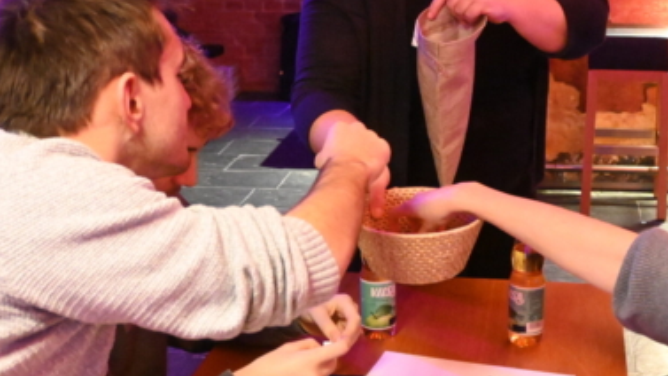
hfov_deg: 32.2
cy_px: 176
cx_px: 432
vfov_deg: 18.5
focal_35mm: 65
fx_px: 1151
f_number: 3.8
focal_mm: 20
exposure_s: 1/60
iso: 10000
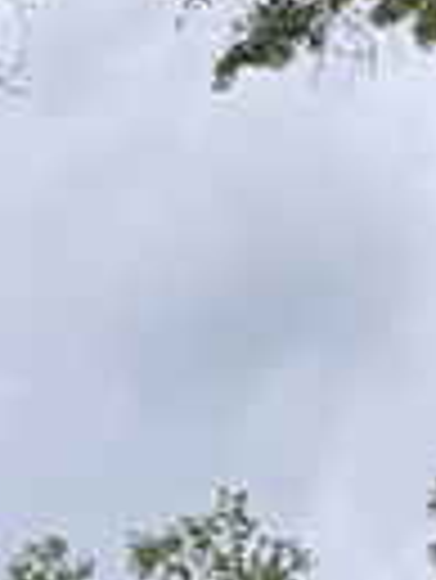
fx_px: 1995
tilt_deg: +29.0
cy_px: 1232
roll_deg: -1.7
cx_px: -292
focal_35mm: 119
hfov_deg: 11.7
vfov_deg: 13.6
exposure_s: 1/1923
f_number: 1.78
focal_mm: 6.76
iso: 80
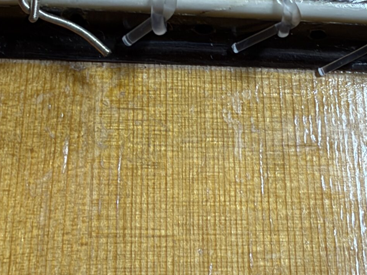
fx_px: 710
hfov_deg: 28.7
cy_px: -13
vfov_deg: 21.0
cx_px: 260
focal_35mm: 67
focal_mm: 2.22
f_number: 2.2
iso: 100
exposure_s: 1/120
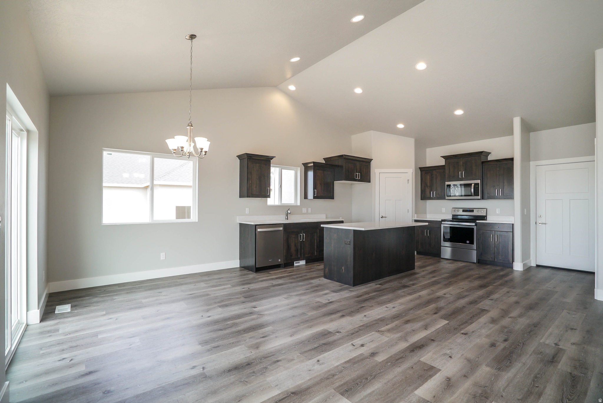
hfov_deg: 96.7
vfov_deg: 73.8
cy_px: 202
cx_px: 302
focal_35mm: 16
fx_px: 268
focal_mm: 16
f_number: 6.3
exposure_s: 1/100
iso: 500
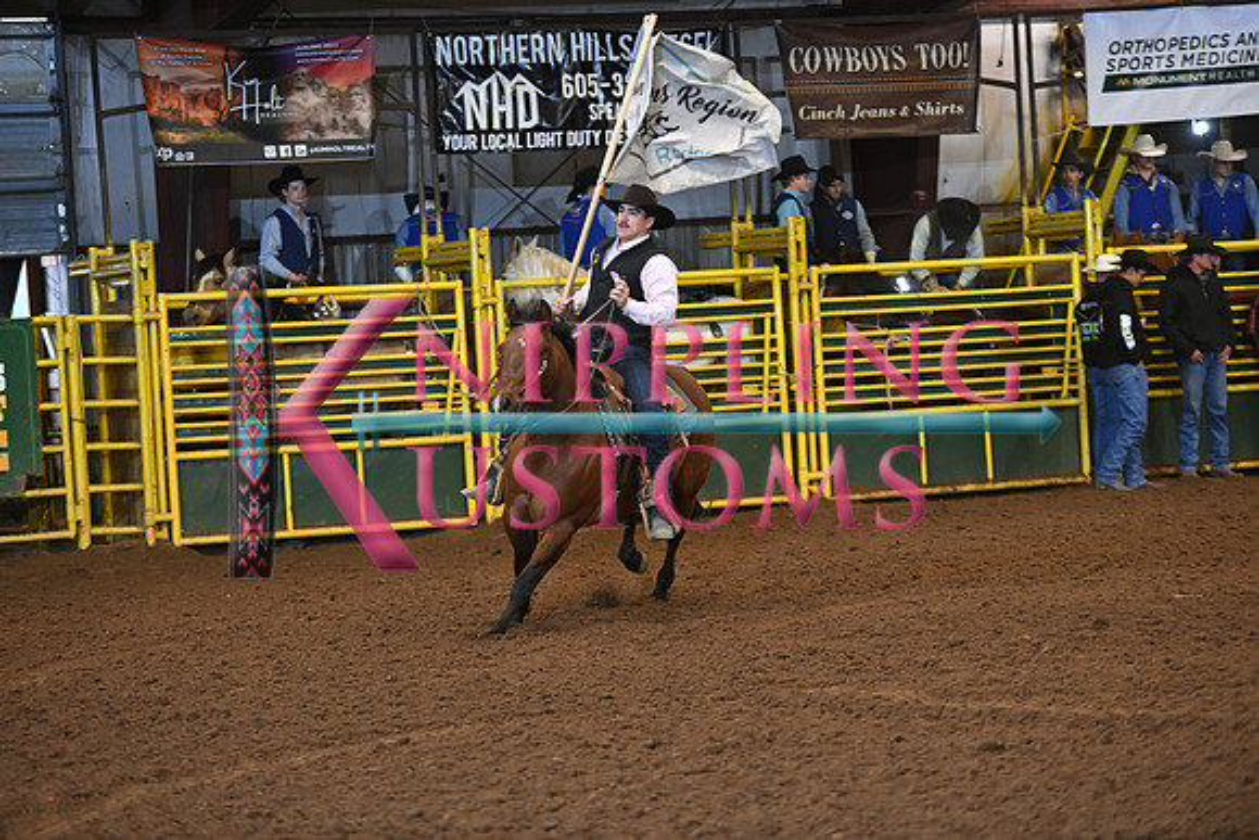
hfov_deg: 16.8
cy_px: 420
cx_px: 630
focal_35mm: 122
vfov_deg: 11.2
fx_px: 4267
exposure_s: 1/250
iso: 3200
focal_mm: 122
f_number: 2.8
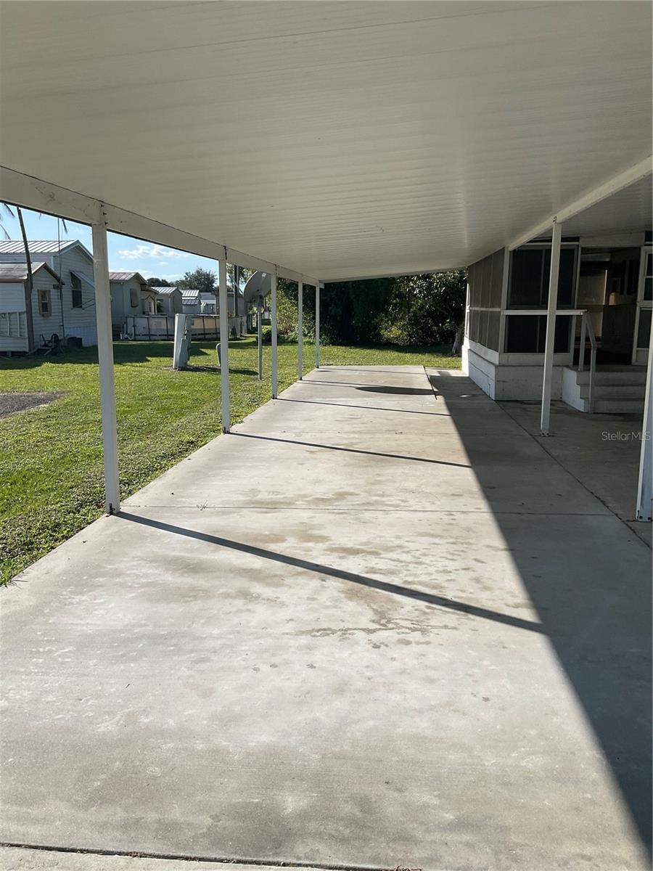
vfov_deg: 61.7
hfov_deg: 48.2
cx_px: 326
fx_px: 729
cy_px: 436
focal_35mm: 29
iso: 16
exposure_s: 1/2320
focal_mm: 3
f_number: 1.8
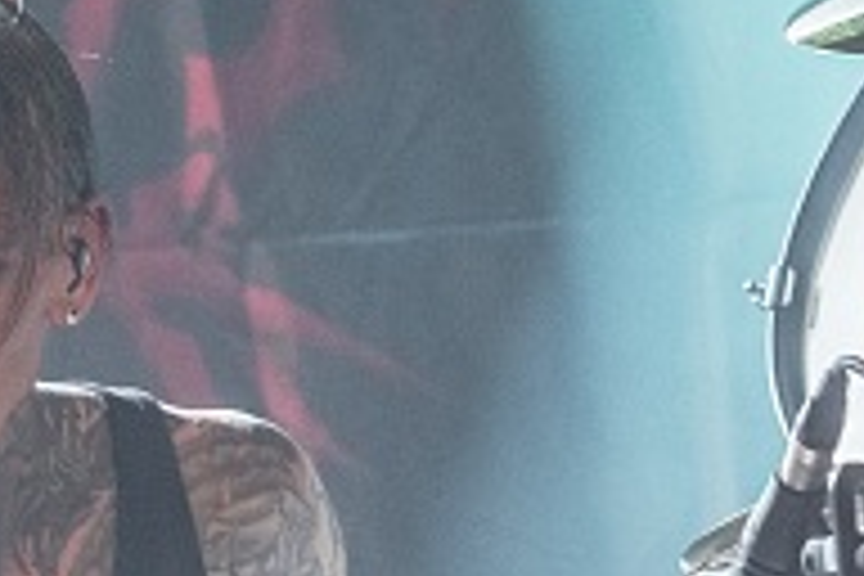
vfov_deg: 3.3
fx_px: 10124
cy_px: 441
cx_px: 274
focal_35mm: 422
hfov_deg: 4.9
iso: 2000
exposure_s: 1/100
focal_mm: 75
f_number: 5.6
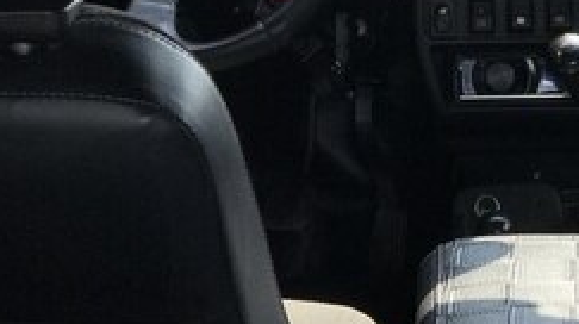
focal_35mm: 127
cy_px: -126
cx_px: 431
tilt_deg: -6.7
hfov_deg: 16.8
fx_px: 1947
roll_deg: +1.3
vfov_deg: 9.3
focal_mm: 6.6
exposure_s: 1/120
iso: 20
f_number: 2.8
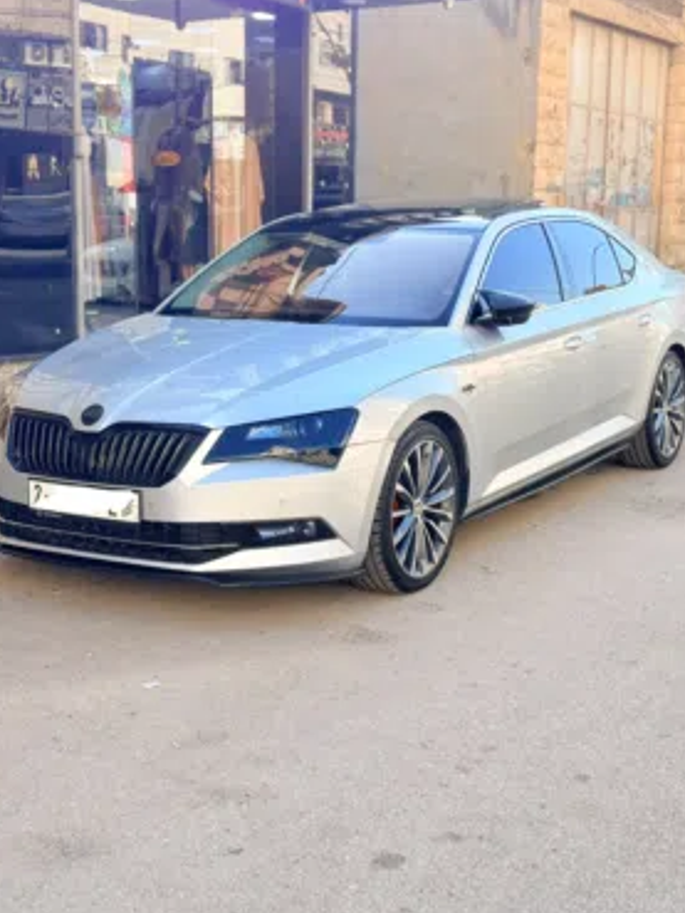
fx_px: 1371
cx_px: 364
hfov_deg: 28.0
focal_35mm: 52
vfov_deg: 36.8
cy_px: 443
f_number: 1.78
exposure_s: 1/1513
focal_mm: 6.76
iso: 64
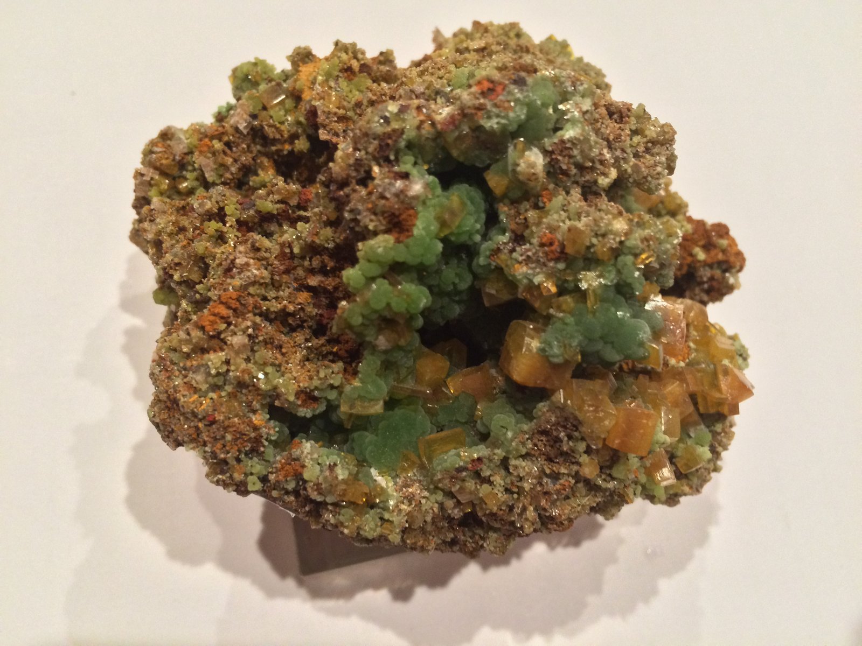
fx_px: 722
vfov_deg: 48.2
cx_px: 431
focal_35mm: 29
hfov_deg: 61.7
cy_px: 323
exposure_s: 1/20
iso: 250
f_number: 2.2
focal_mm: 4.15
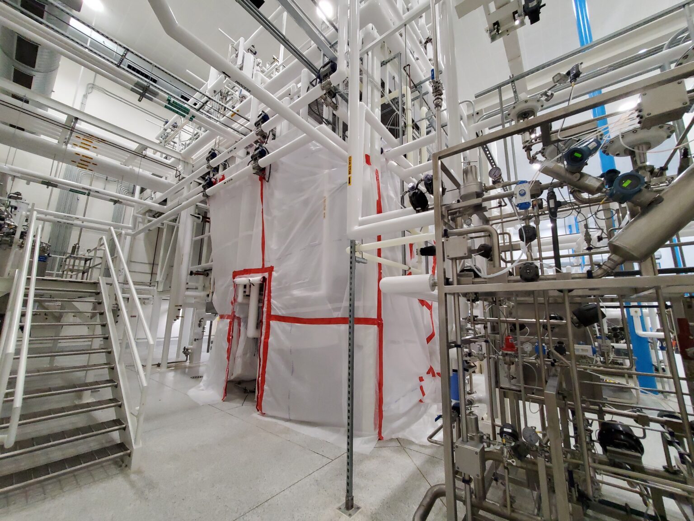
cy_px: 260
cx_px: 347
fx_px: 261
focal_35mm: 13
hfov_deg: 106.2
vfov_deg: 89.9
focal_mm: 1.8
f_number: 2.2
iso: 500
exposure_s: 1/60
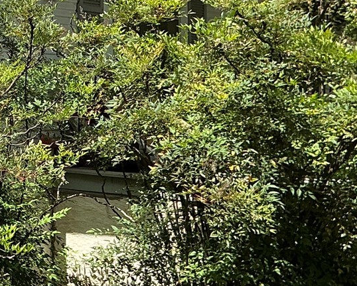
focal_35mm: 104
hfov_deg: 17.3
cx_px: -108
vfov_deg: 14.7
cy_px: 47
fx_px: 1099
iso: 25
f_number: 1.8
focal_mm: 3
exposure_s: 1/1221
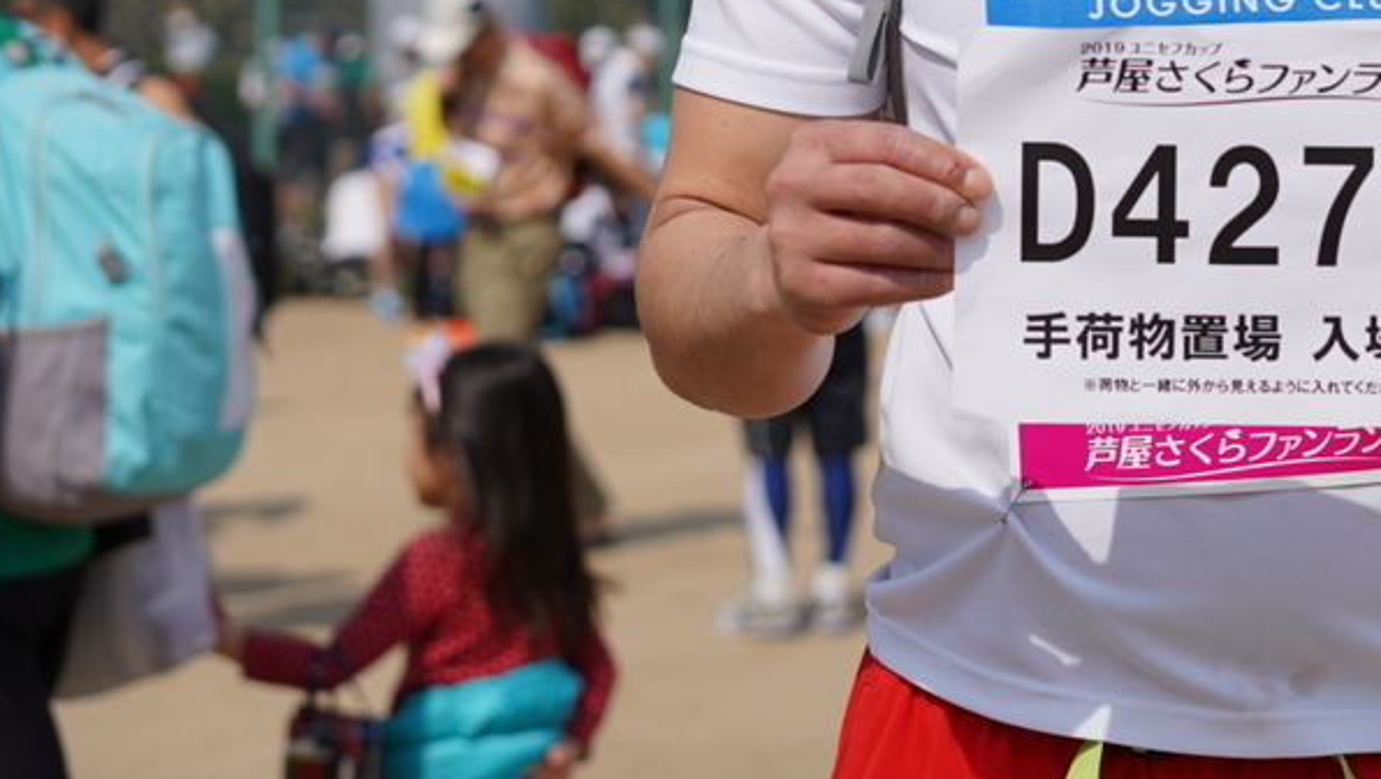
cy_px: -123
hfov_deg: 18.3
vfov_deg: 10.3
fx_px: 4250
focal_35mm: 116
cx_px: 1103
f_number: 3.5
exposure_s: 1/2500
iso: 100
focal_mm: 55
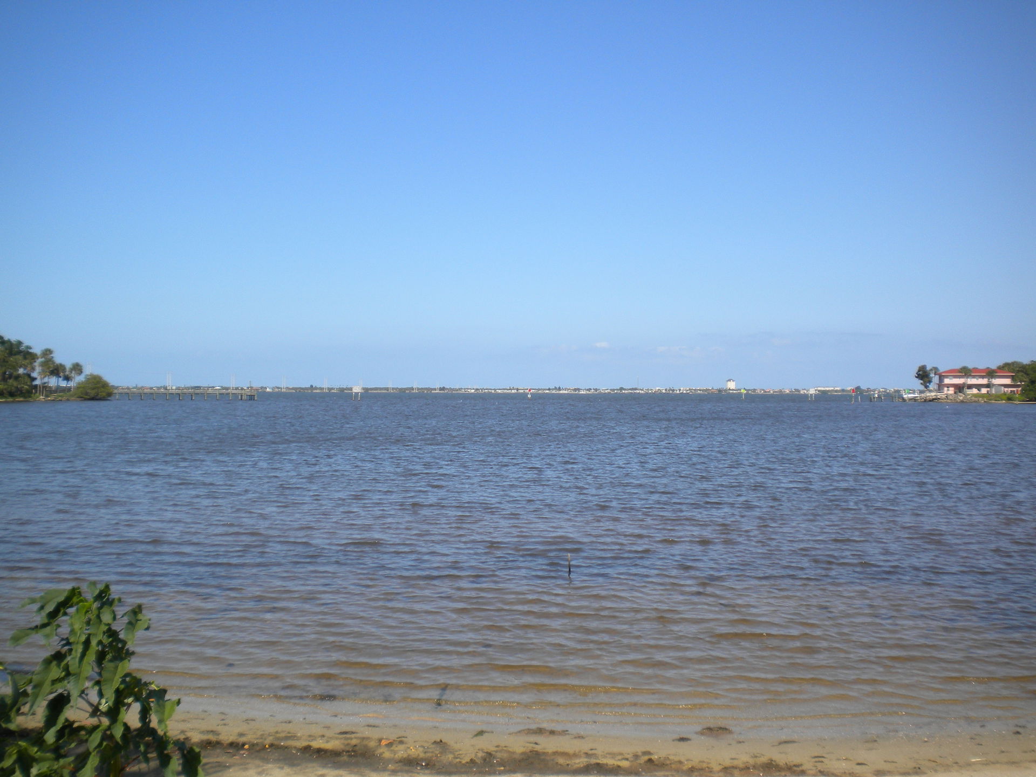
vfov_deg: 40.7
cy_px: 388
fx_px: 1047
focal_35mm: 35
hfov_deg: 52.6
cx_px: 518
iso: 80
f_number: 4.6
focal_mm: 6.3
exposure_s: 1/593
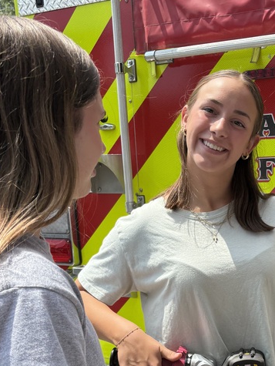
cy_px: 304
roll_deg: +3.5
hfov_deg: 25.6
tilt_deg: -10.7
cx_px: 223
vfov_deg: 33.1
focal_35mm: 56
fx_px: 592
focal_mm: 5.96
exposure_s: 1/1901
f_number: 1.6
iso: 50
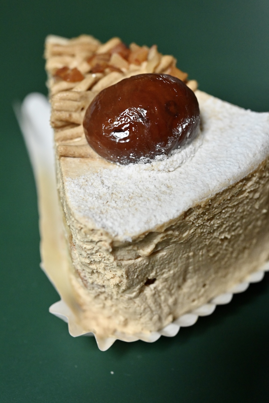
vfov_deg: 33.4
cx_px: 134
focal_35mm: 60
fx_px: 672
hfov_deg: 22.6
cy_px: 202
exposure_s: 1/400
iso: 6400
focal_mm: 60
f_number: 7.1
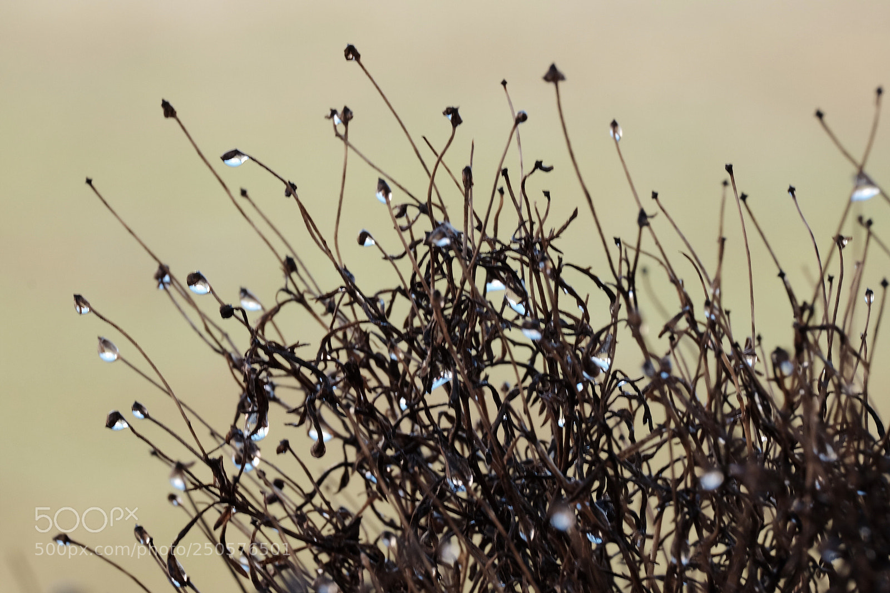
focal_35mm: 202
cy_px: 296
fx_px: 4993
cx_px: 445
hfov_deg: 10.2
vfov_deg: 6.8
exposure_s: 1/80
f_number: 14
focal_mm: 134.5
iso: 500
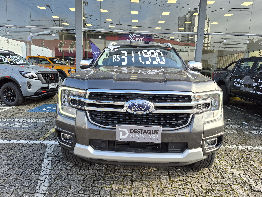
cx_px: 131
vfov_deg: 58.9
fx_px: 174
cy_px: 98
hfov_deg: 73.9
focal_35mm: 23
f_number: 1.8
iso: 25
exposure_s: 1/302
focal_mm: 5.4
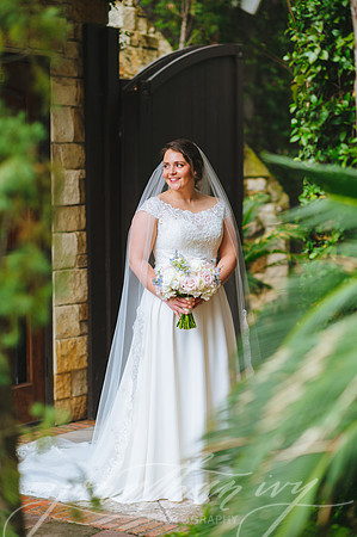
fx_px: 1267
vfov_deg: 23.9
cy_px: 268
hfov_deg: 16.0
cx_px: 178
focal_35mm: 85
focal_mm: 85
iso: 100
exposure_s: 1/500
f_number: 2
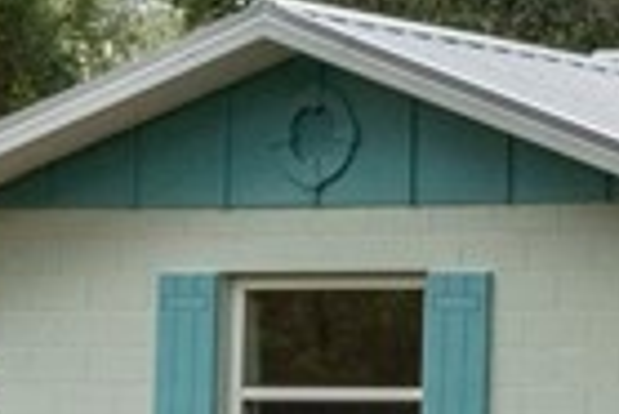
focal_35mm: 211
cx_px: 1710
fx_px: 3632
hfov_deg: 8.5
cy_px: 532
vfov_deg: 6.5
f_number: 8
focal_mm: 18
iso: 320
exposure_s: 1/400
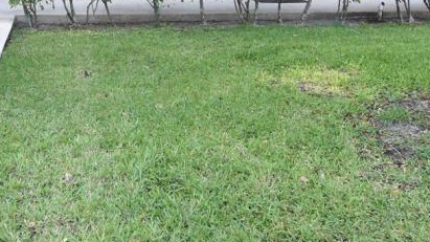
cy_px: -106
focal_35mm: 45
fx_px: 517
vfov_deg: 22.3
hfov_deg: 43.8
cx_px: 112
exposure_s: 1/160
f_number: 6.3
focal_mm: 11
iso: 400
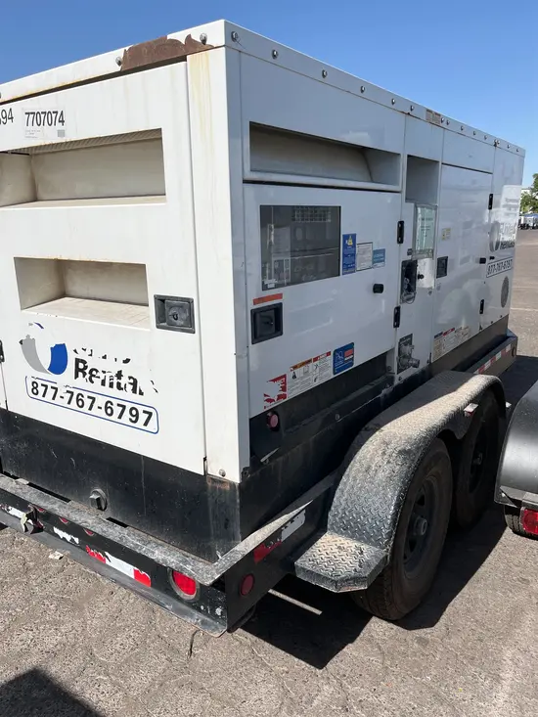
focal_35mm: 26
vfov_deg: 67.3
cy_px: 358
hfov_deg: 53.1
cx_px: 269
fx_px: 539
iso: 50
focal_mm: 5.1
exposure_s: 1/6173
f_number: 1.6
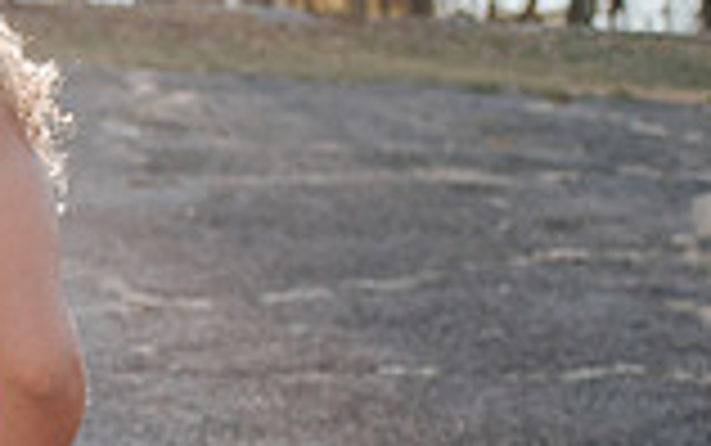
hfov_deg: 13.7
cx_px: -382
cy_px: 422
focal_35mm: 143
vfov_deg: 9.1
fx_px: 2773
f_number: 2.8
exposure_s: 1/1600
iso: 560
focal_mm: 35
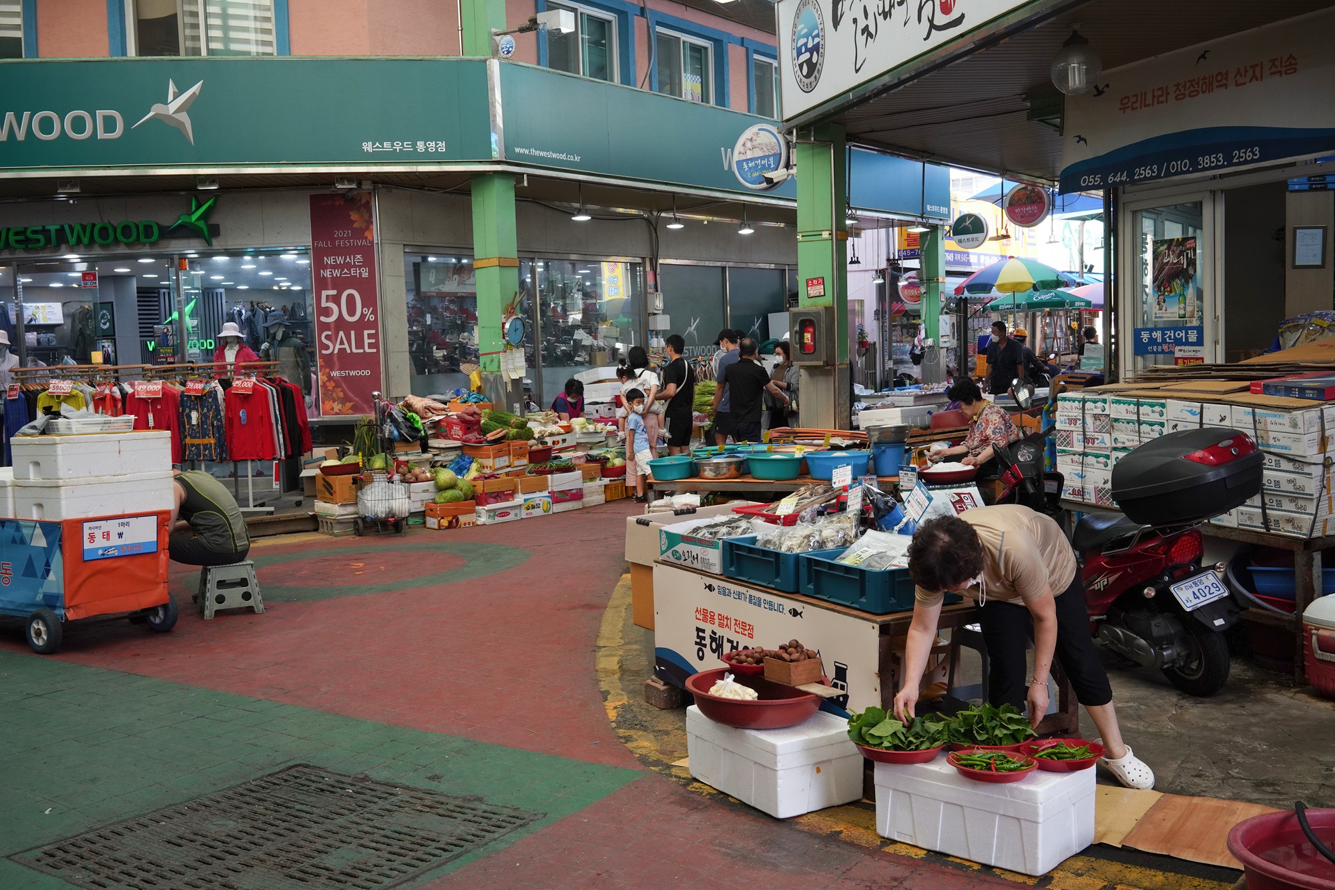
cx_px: 668
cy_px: 445
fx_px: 1298
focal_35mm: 35
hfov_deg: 54.4
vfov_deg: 37.9
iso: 1000
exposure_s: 1/100
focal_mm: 35
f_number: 10
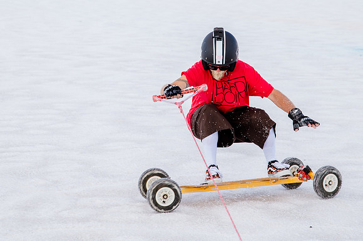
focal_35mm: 130
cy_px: 78
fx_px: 1310
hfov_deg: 15.8
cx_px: 170
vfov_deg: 10.5
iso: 400
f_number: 5.6
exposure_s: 1/400
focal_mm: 95
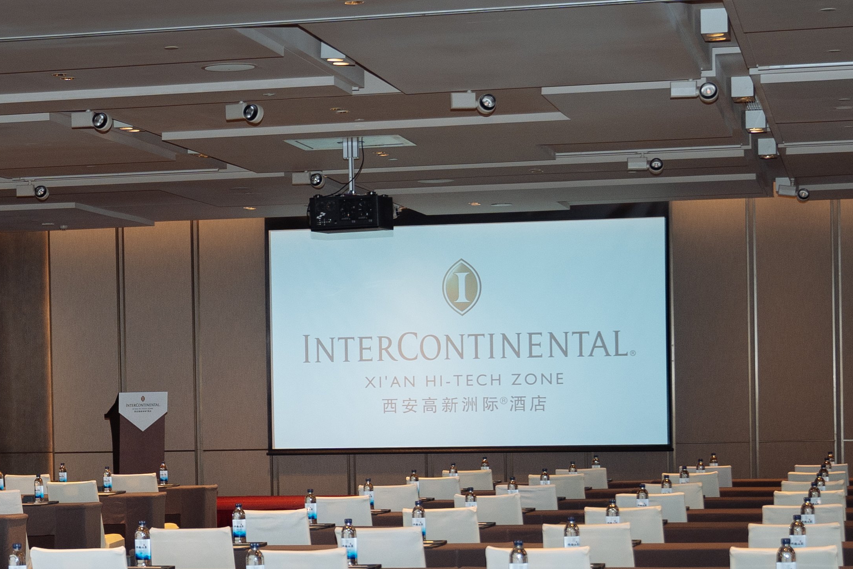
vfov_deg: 12.4
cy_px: 482
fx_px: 2606
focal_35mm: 110
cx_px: 95
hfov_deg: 18.3
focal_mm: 35
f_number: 2.8
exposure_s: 1/125
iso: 500
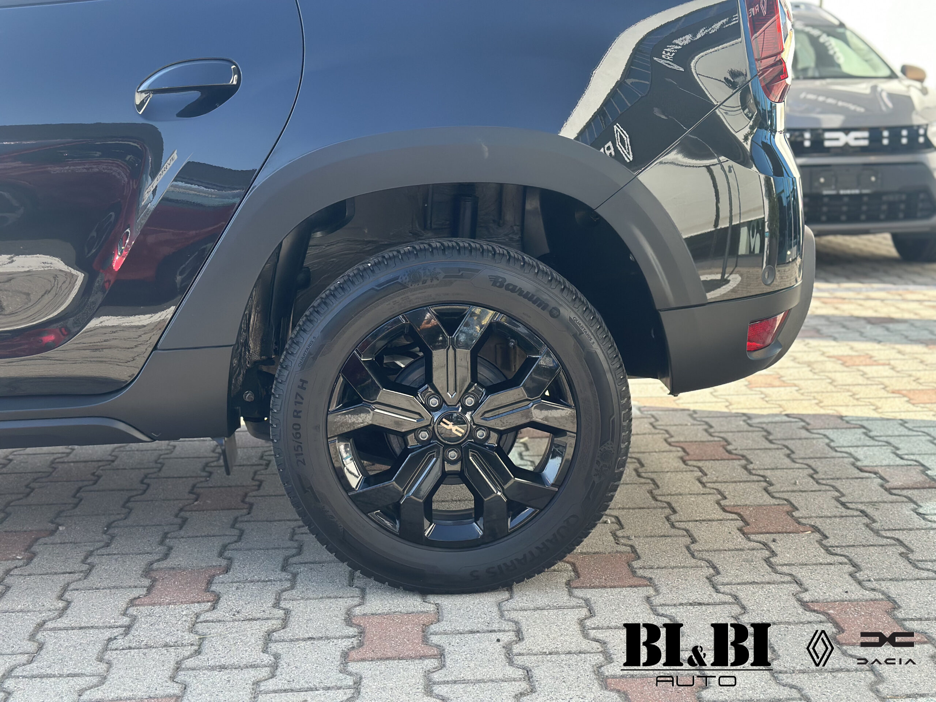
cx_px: 468
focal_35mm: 48
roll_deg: +0.8
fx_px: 1298
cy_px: 351
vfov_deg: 30.3
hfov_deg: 39.7
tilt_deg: -10.3
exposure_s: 1/880
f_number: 1.78
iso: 80
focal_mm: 6.86
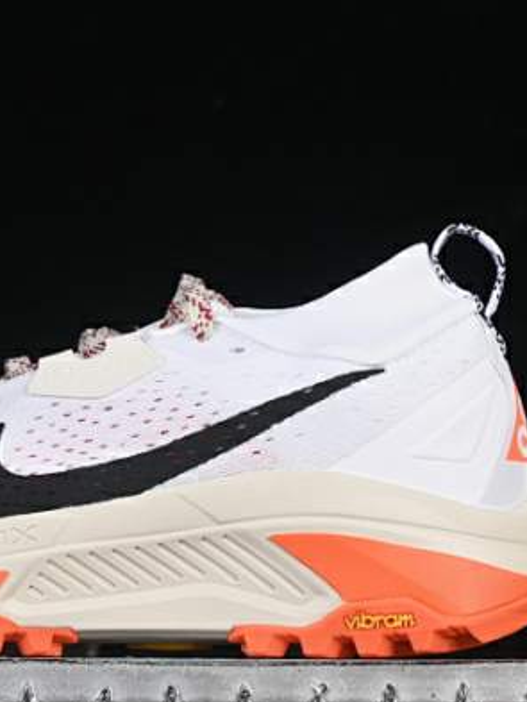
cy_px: 391
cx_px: 107
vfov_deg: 14.7
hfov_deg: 11.0
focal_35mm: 134
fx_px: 2719
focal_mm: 50
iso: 160
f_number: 8
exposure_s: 1/80
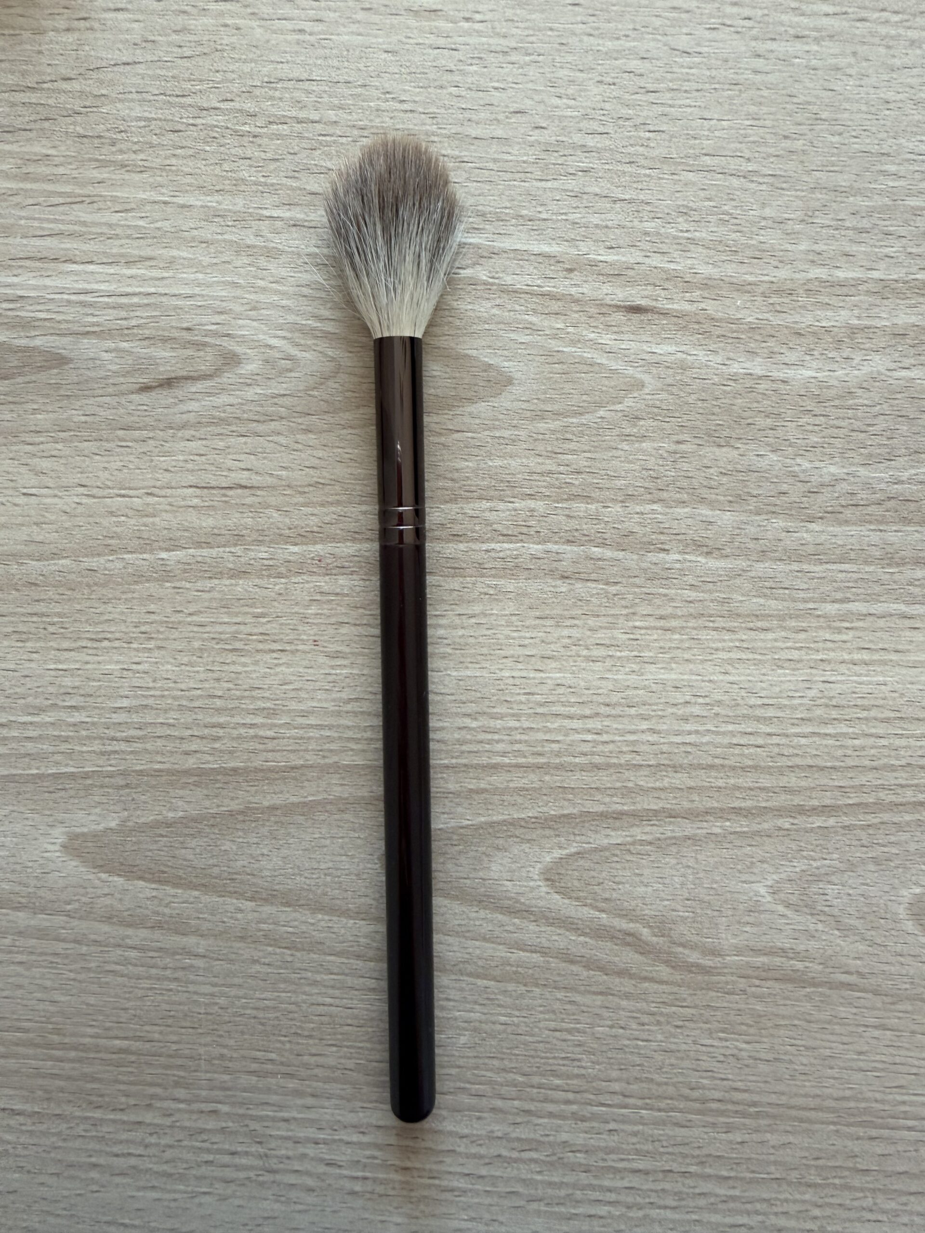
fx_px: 855
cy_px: 616
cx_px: 462
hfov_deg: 56.8
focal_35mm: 24
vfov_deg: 71.6
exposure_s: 1/121
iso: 250
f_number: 2.2
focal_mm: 2.22
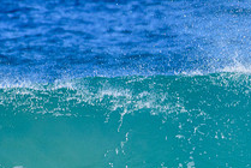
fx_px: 14515
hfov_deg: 1.0
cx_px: 346
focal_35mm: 2079
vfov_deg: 0.7
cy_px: 220
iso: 400
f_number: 5.6
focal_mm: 500
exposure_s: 1/2000
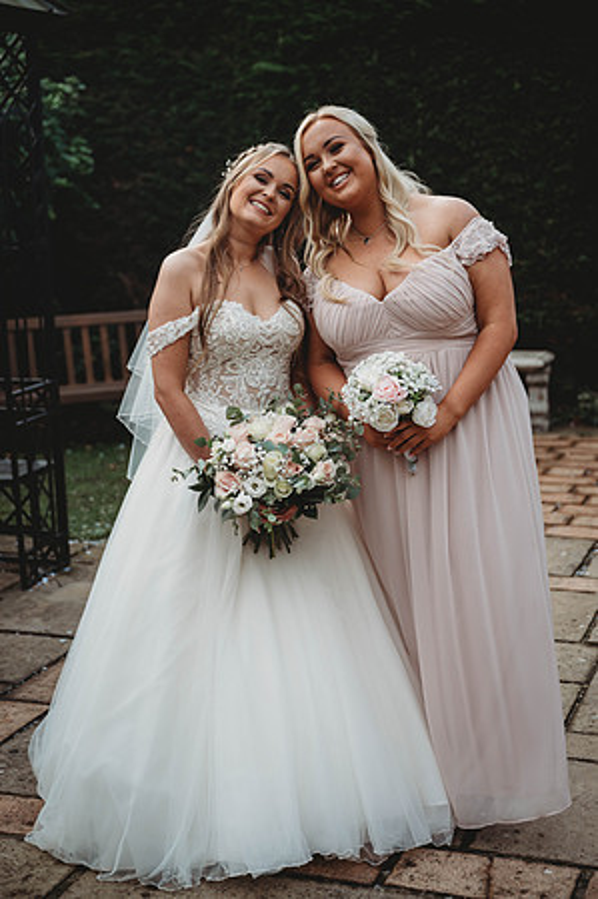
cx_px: 299
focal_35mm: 57
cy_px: 450
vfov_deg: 35.1
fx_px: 1423
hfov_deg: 23.7
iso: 100
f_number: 2.8
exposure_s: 1/400
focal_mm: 57
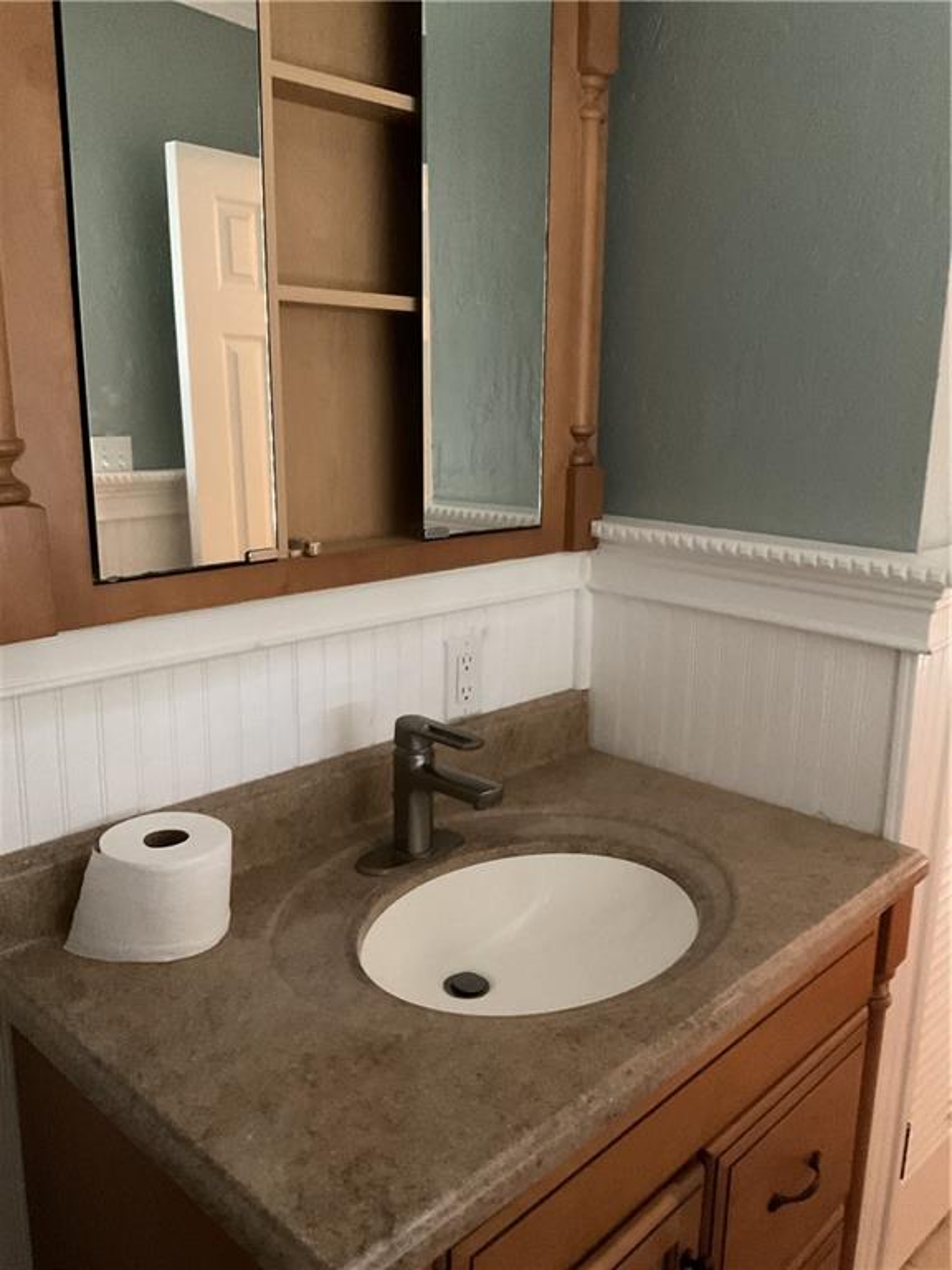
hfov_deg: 48.2
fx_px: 1063
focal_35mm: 29
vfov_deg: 61.7
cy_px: 635
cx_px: 476
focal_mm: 3
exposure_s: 1/24
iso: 500
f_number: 1.8
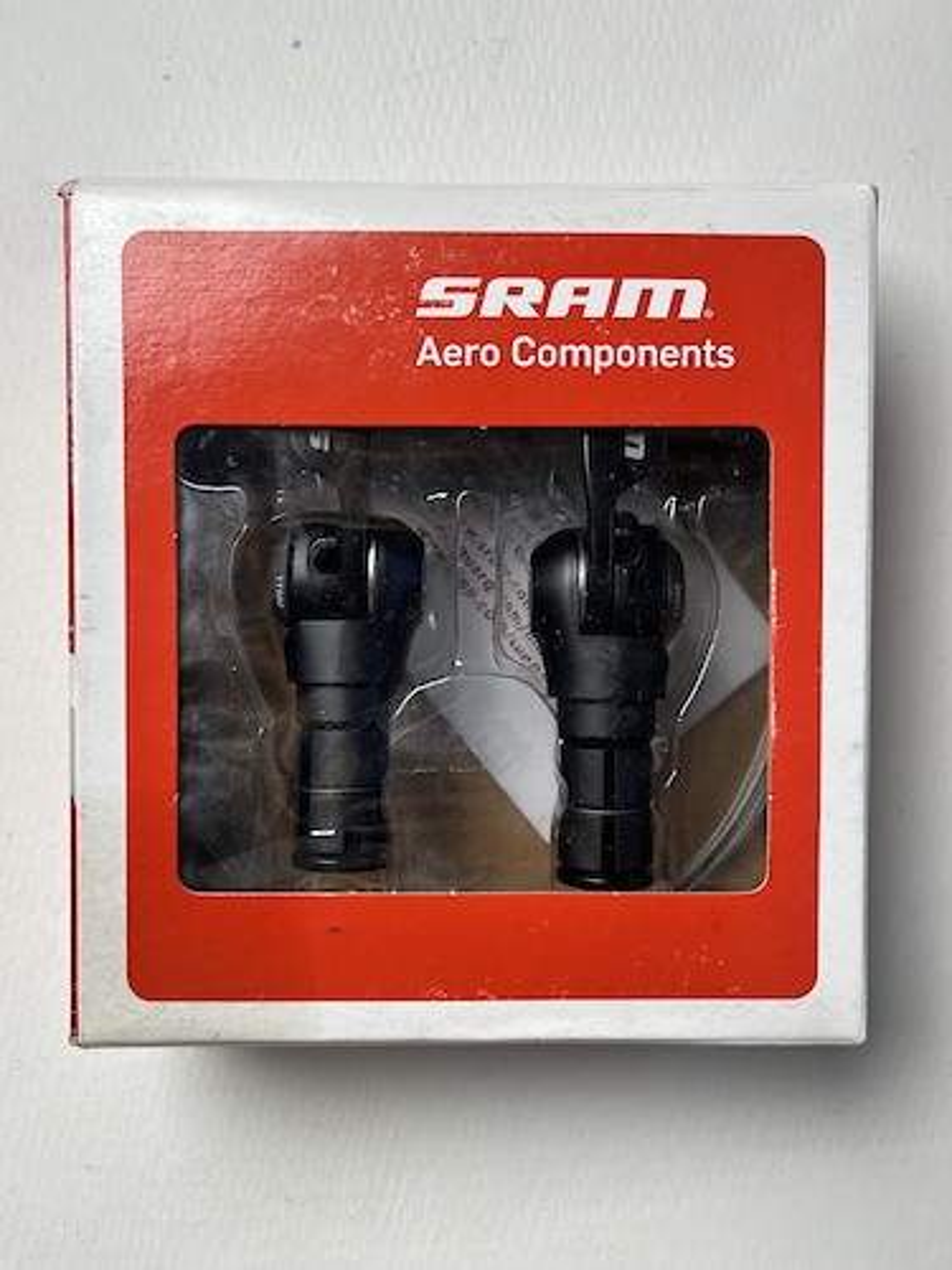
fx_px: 953
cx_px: 476
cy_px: 635
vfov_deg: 67.3
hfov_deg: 53.1
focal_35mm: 26
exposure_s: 1/124
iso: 32
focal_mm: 5.1
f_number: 1.6
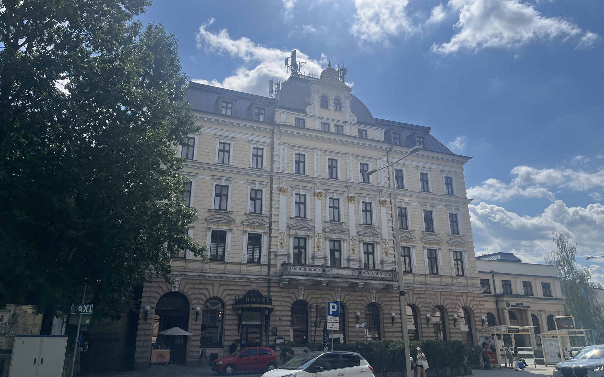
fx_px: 461
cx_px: 306
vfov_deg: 44.4
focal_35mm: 28
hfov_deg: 66.5
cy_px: 167
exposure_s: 1/6897
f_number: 1.6
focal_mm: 5.1
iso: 50
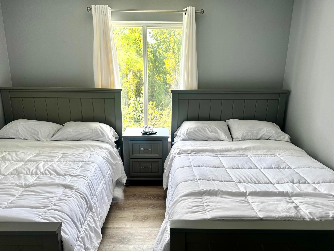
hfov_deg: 71.6
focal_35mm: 24
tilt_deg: -14.5
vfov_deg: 56.8
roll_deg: -0.7
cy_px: 126
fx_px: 232
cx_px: 167
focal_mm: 6.76
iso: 80
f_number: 1.78
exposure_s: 1/308
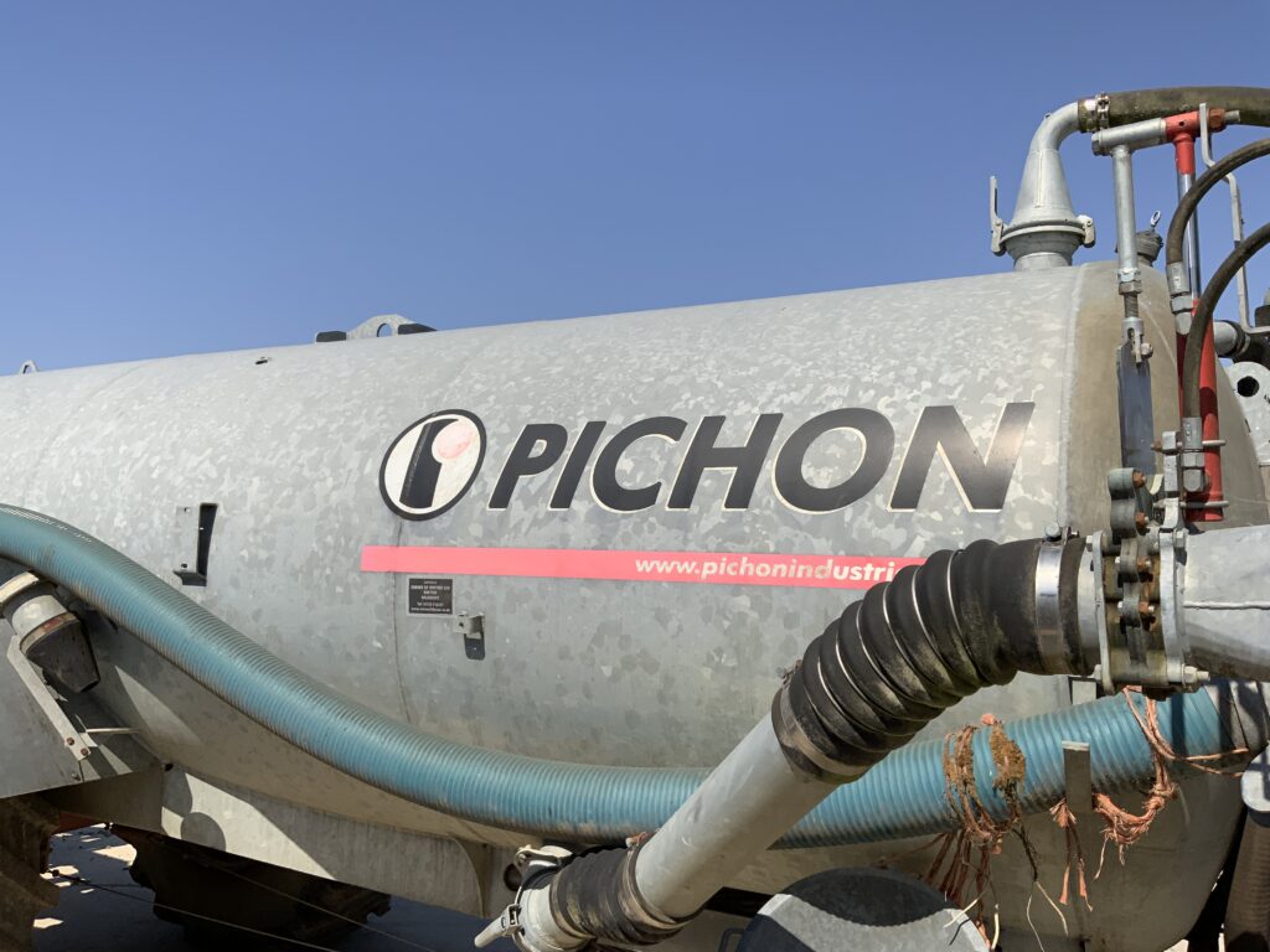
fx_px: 1064
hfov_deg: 61.7
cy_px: 476
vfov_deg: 48.2
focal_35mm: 29
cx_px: 635
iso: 20
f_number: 1.8
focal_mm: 3
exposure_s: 1/3322
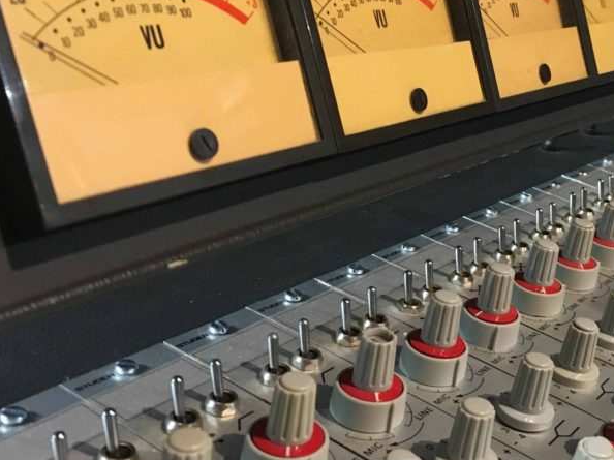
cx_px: 494
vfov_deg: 29.1
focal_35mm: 50
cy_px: 220
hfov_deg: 36.8
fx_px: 887
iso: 200
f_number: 2.2
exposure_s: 1/17
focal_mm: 4.15
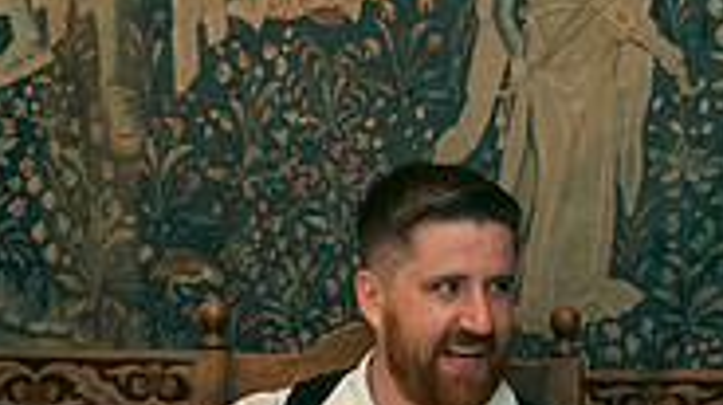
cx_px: 310
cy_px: 313
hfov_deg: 11.8
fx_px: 3485
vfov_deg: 6.6
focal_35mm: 182
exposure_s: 1/160
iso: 2500
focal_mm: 55
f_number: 3.5
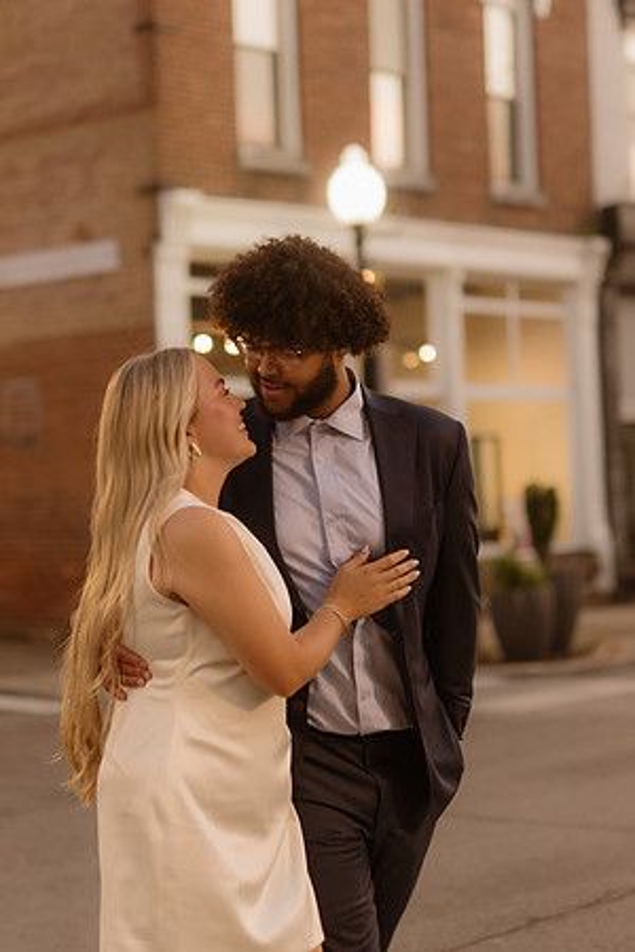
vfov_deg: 27.0
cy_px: 476
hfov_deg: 18.2
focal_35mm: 75
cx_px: 318
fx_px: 1984
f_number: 1.4
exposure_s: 1/160
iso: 800
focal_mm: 50
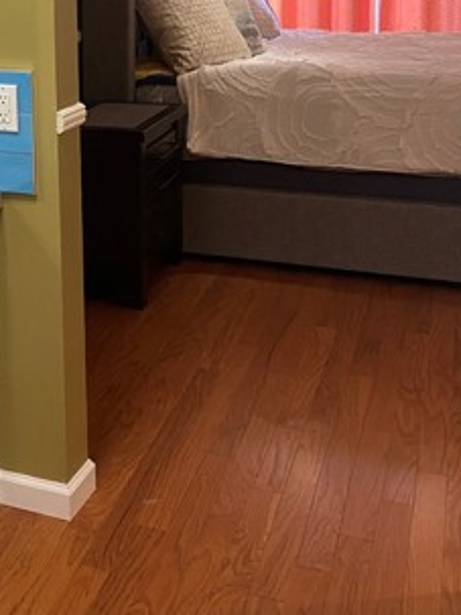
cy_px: 99
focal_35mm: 55
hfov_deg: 25.5
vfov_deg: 33.6
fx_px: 977
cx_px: 20
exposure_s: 1/60
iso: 160
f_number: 1.8
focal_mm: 4.25
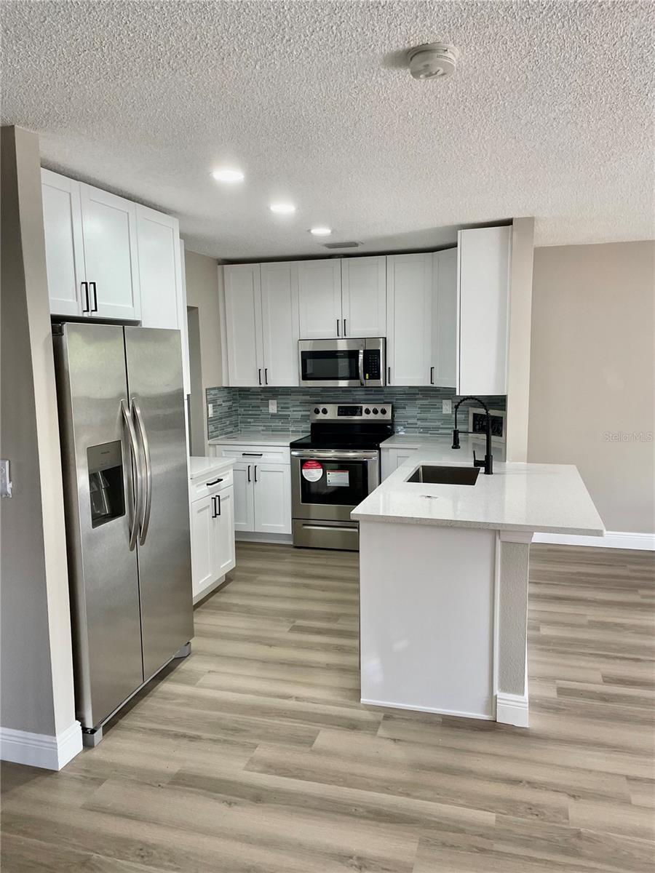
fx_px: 656
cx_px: 328
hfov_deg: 53.1
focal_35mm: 26
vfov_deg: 67.3
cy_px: 436
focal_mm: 4.2
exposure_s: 1/120
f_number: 1.6
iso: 125
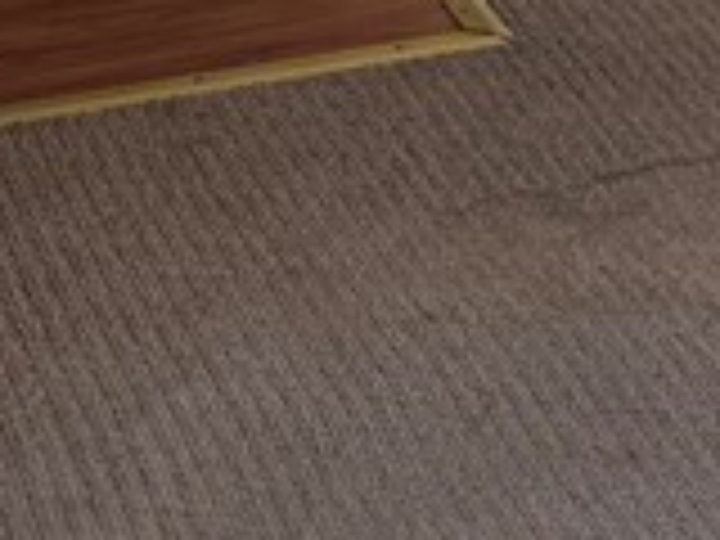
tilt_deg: -5.3
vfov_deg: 8.5
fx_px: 3203
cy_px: -891
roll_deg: -4.7
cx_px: 2164
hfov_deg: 9.8
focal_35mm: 154
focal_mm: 6.76
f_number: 1.78
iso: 80
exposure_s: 1/171
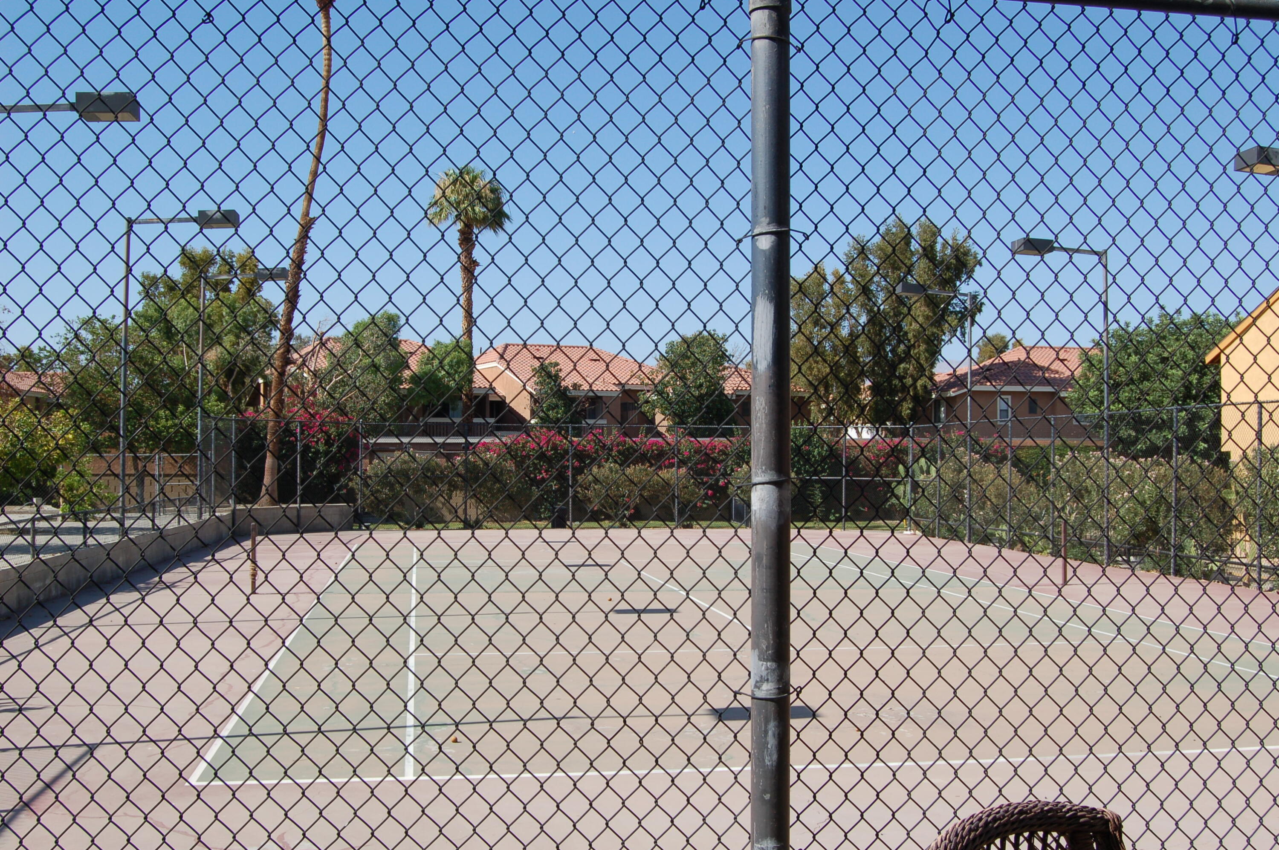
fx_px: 1384
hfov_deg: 49.6
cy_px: 425
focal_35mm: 39
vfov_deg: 34.1
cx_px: 640
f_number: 9
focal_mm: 26
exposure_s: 1/320
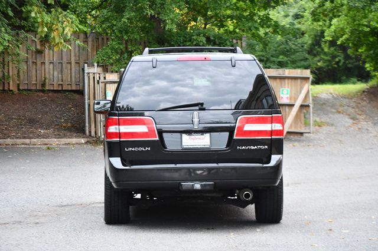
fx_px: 1333
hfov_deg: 16.1
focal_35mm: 127
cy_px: 126
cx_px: 189
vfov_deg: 10.8
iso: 2200
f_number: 4.8
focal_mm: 85
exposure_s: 1/125
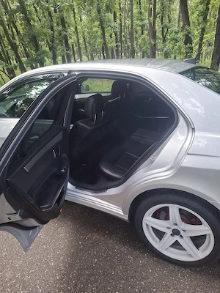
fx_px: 195
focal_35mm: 23
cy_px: 146
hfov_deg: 58.9
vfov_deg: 73.9
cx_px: 110
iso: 250
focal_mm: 5.54
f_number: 1.8
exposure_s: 1/100
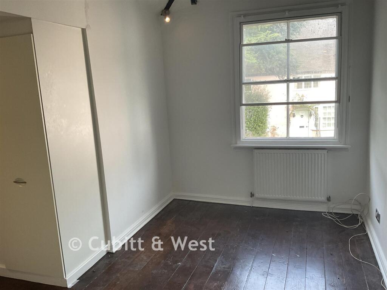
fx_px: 324
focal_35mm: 29
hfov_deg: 61.7
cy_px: 145
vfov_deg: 48.2
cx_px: 194
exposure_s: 1/122
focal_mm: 3
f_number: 1.8
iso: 64
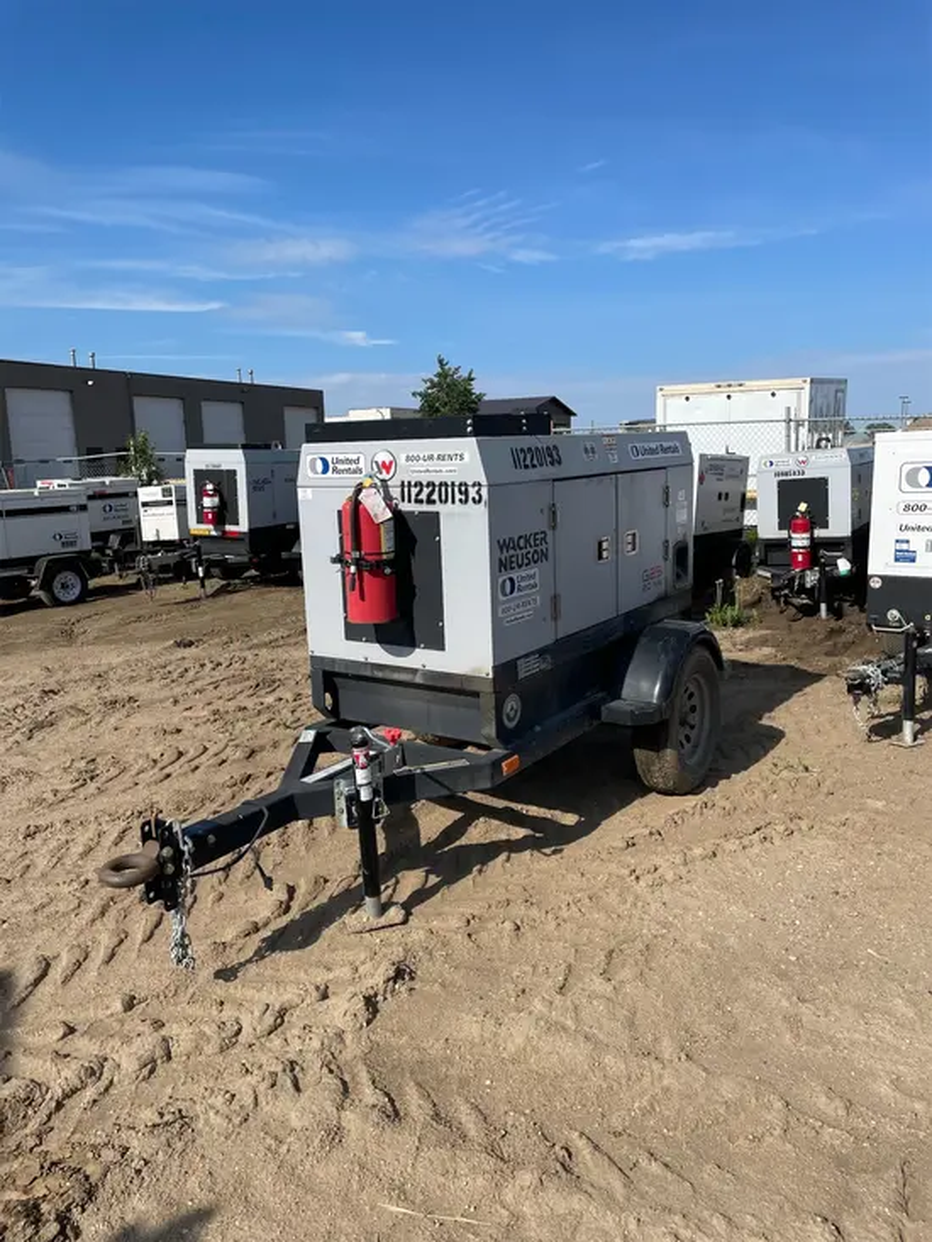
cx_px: 466
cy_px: 621
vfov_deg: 67.3
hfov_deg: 53.1
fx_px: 933
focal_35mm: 26
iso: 50
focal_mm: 4.2
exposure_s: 1/6135
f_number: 1.6
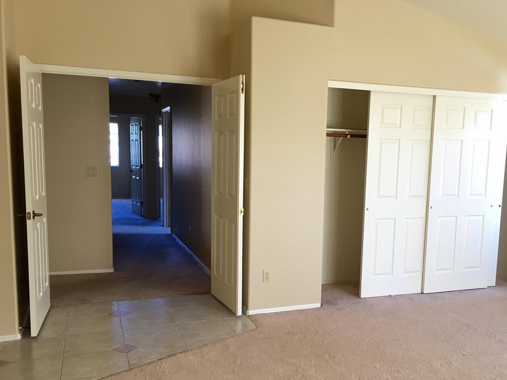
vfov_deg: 41.7
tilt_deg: -6.7
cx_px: 297
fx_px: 498
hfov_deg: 53.7
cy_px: 218
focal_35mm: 34
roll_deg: -1.9
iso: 32
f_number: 2.2
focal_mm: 4.15
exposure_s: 1/15
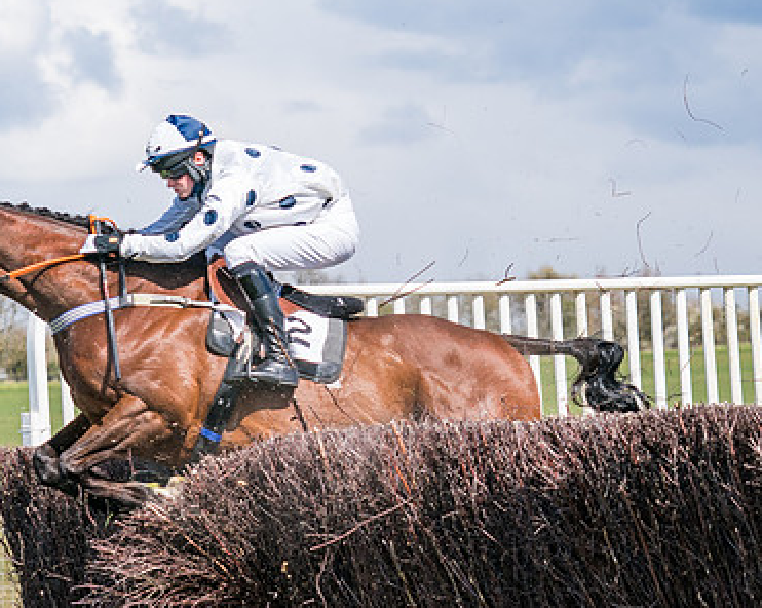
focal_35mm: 218
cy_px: 369
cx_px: 198
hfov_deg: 8.9
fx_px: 4911
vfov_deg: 7.1
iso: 200
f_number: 4
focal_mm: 86
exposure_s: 1/1600
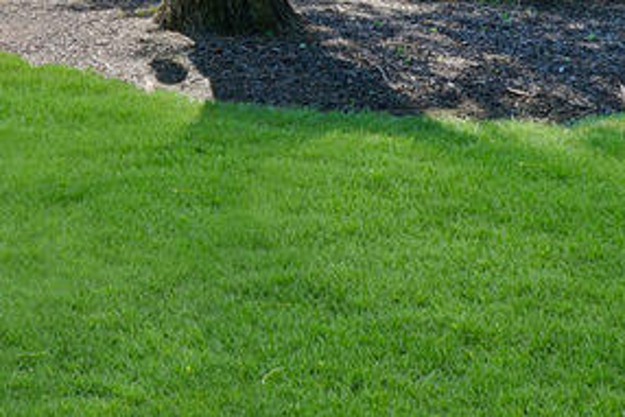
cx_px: -149
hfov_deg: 29.8
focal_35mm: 56
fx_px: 973
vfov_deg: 21.8
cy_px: -128
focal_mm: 16
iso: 100
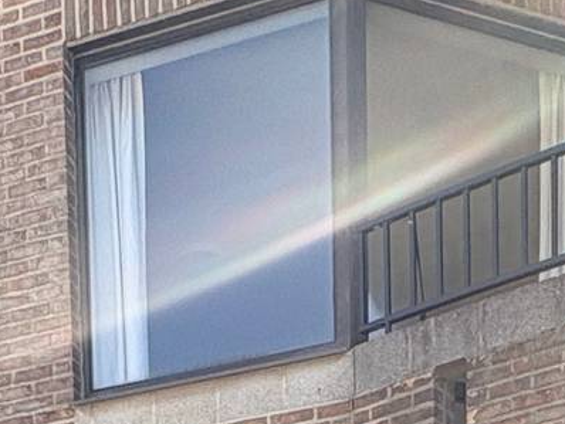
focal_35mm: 90
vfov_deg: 11.6
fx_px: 1470
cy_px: 1171
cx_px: 131
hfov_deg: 21.5
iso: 40
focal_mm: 2.22
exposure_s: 1/433
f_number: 2.2
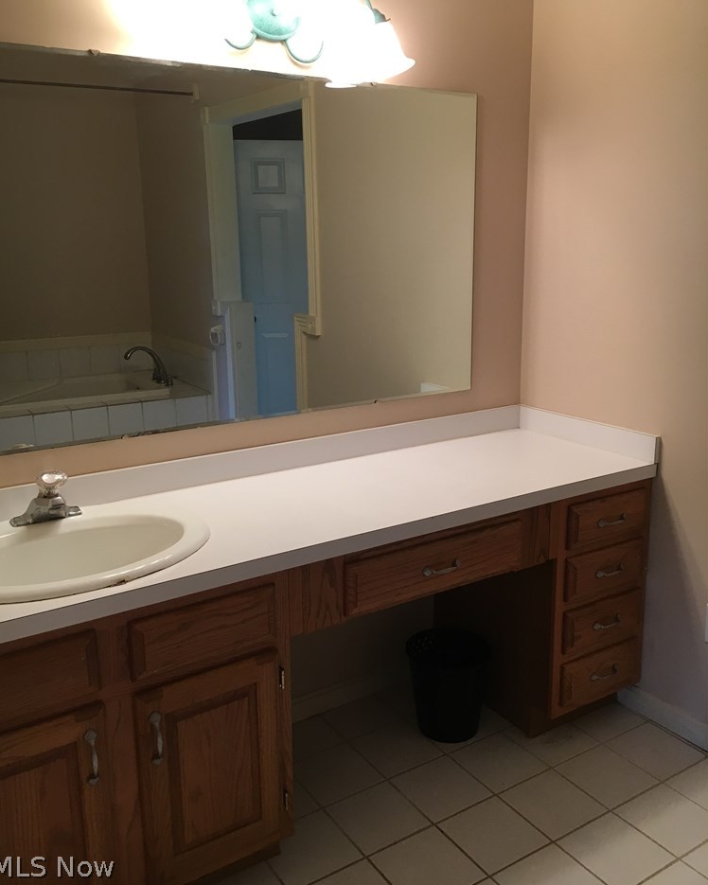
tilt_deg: -11.2
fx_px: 812
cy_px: 404
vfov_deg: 57.1
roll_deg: -1.2
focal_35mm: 31
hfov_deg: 47.1
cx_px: 347
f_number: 2.2
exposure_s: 1/30
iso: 32
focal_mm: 4.15
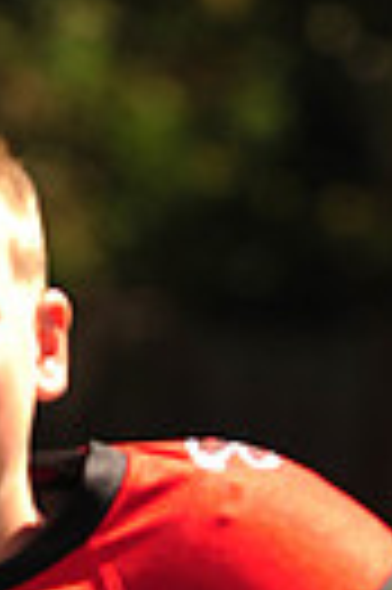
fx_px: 12642
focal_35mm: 772
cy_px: 1148
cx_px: -117
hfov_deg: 1.8
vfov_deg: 2.7
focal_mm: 175
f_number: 4.5
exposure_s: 1/500
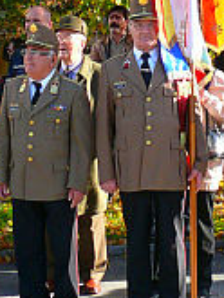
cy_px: -175
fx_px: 1094
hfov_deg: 11.7
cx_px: 164
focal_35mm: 127
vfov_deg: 14.3
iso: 100
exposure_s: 1/200
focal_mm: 7.4
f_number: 4
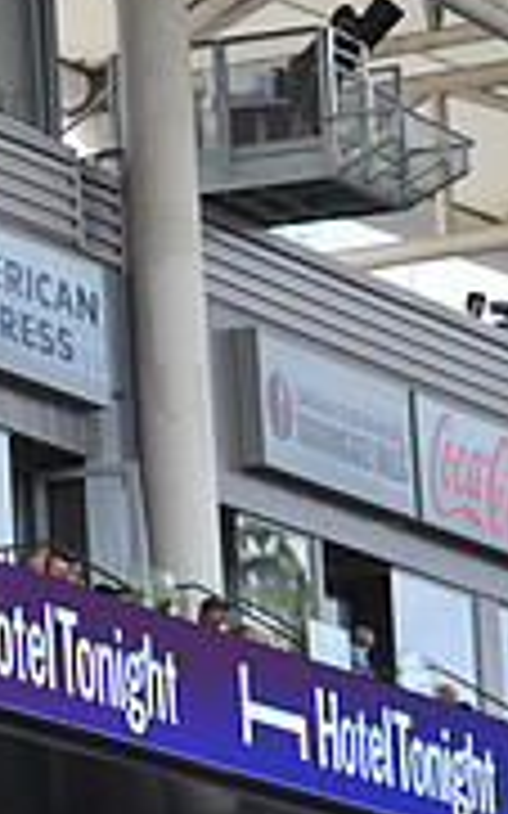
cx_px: 382
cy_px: 729
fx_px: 9777
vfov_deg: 4.8
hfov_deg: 3.0
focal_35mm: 441
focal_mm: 135
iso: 250
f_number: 2.8
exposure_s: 1/1250
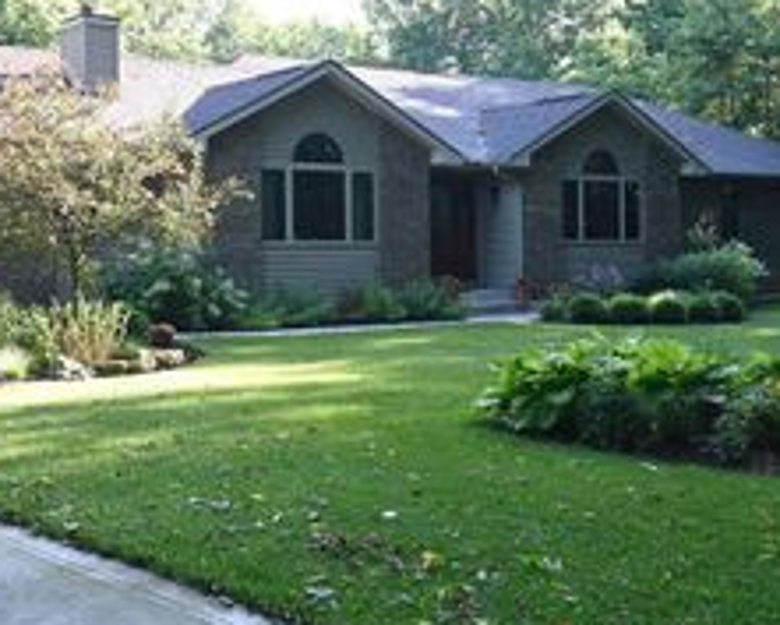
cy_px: 274
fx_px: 1178
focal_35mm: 51
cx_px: 268
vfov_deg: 29.7
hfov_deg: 36.3
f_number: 4.5
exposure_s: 1/125
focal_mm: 24
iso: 200
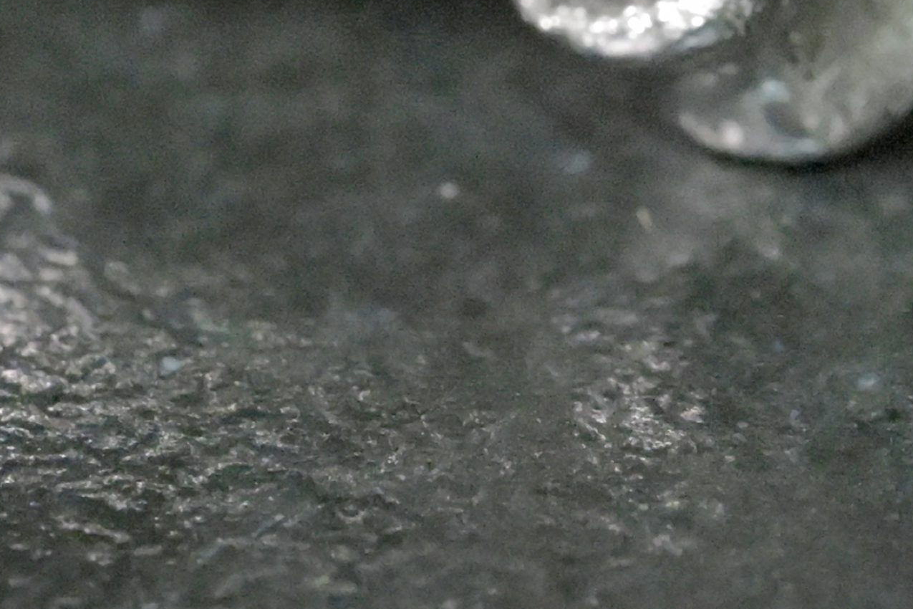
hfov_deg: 4.1
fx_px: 12629
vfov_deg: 2.7
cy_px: -515
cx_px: 521
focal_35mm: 498
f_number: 16
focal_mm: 105
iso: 9000
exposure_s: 1/125
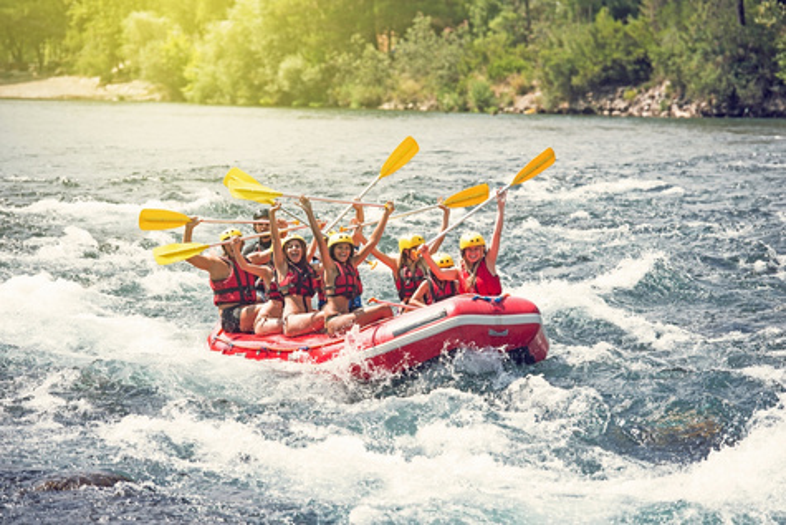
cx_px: 393
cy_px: 262
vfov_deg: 8.3
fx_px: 3603
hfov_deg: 12.4
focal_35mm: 165
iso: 250
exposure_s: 1/1600
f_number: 4.5
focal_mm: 165
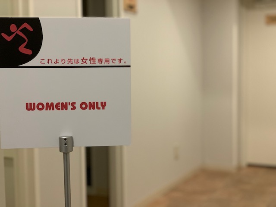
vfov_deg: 28.0
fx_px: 415
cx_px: 138
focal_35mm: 52
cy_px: 104
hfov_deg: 36.8
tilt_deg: -4.4
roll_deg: +0.7
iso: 200
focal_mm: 6
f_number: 2.4
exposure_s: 1/60
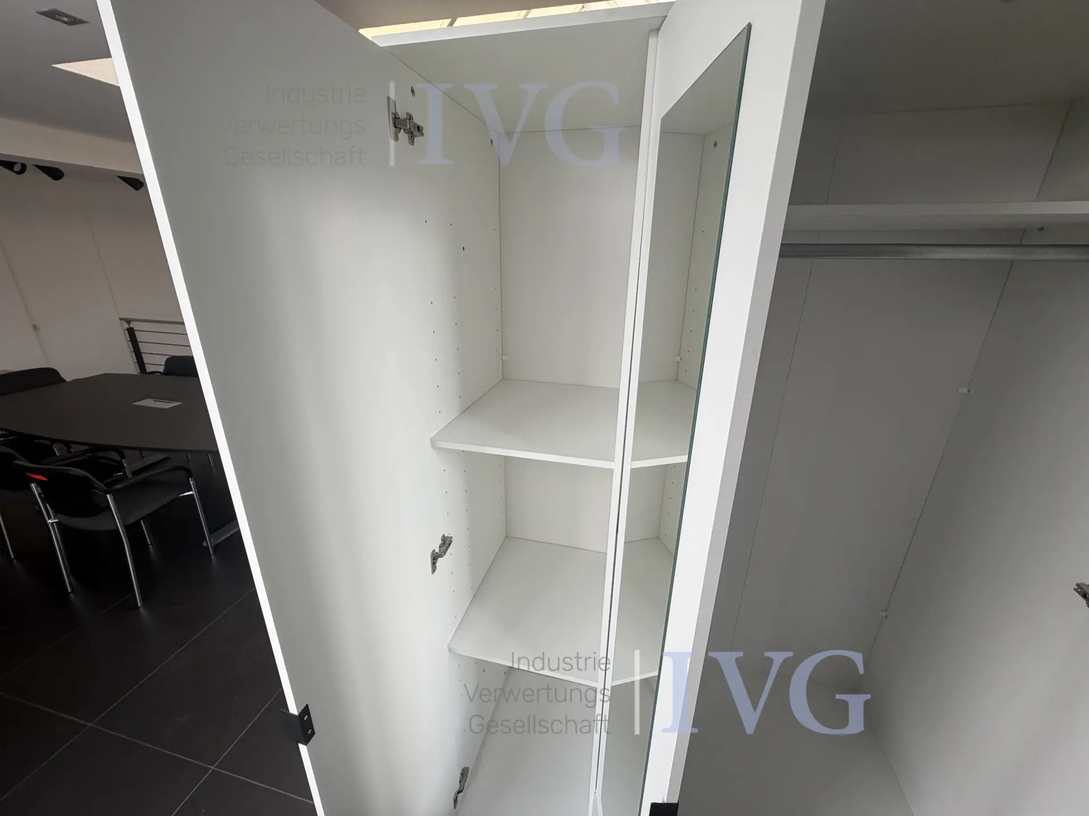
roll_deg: +0.9
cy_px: 408
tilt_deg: -18.0
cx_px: 544
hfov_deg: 102.1
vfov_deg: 85.7
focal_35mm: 14
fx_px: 440
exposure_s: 1/121
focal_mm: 2.22
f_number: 2.2
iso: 50
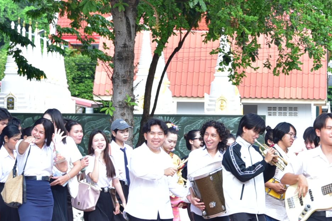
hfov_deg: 7.3
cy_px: 71
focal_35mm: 280
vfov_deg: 4.9
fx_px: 2582
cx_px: 352
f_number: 6.3
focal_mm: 105
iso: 250
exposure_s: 1/200
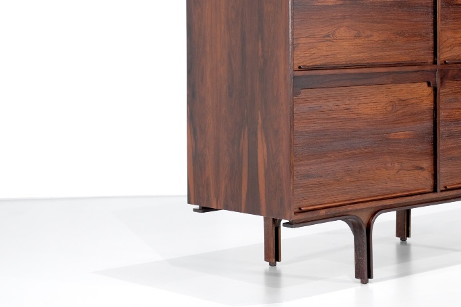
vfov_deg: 14.6
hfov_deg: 21.5
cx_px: 398
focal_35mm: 93
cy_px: 54
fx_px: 1191
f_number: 5
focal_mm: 35
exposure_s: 1/42
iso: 800
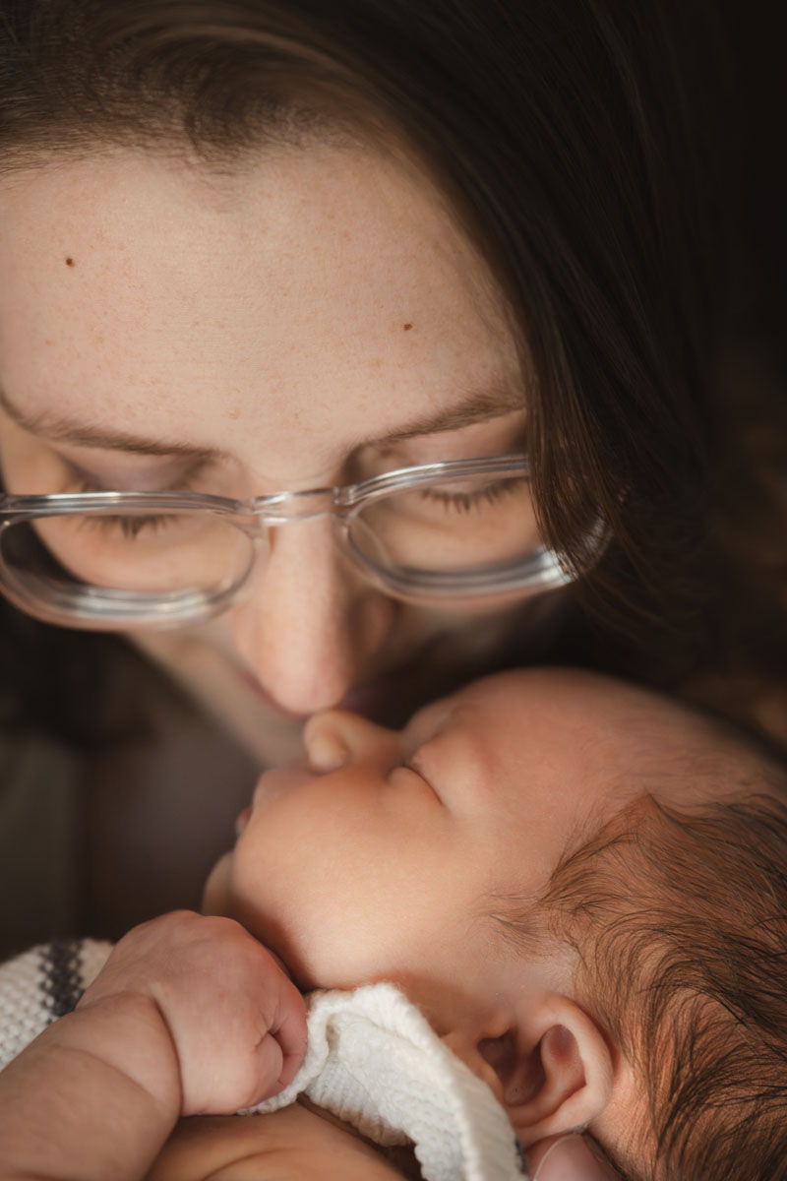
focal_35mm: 45
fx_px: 1476
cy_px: 590
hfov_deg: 29.9
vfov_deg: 43.6
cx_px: 394
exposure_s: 1/200
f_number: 3.5
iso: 2500
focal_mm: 45
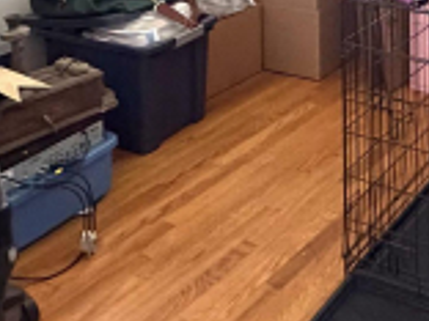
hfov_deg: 29.8
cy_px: -154
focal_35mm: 60
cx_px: 439
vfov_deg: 20.9
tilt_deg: -6.6
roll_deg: -0.8
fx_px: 744
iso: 640
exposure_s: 1/60
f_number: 2.2
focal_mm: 2.22
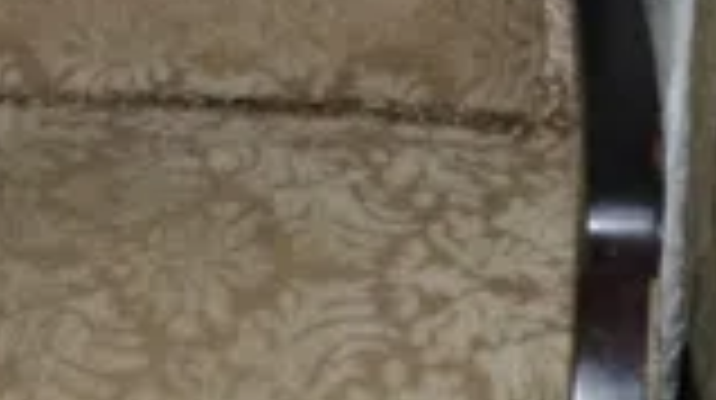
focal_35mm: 101
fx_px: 1915
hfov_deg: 20.9
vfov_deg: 11.7
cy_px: -85
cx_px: 599
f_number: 1.6
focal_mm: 4.09
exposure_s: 1/14.3
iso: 3518
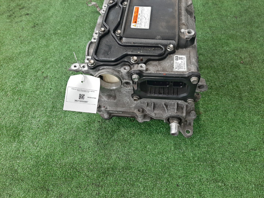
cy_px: 99
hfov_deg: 67.3
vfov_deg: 53.1
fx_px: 198
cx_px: 132
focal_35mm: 26
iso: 160
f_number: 1.7
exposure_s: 1/50
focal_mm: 3.93
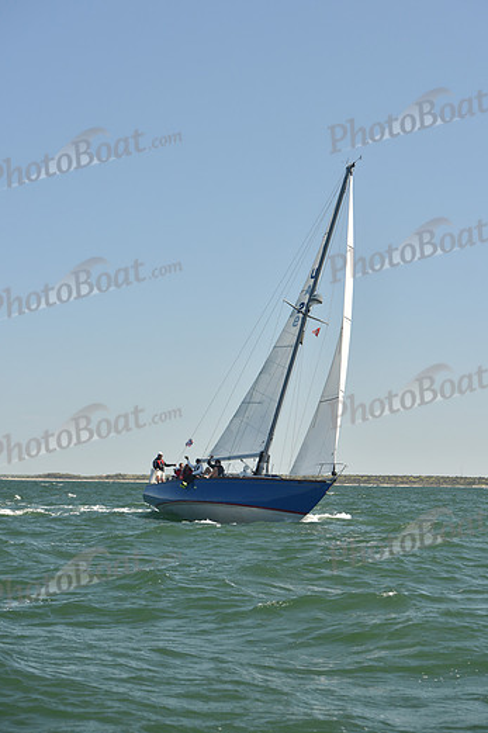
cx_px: 255
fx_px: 1587
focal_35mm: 78
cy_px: 340
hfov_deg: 17.5
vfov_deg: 26.0
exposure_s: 1/800
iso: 250
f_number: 5
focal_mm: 70
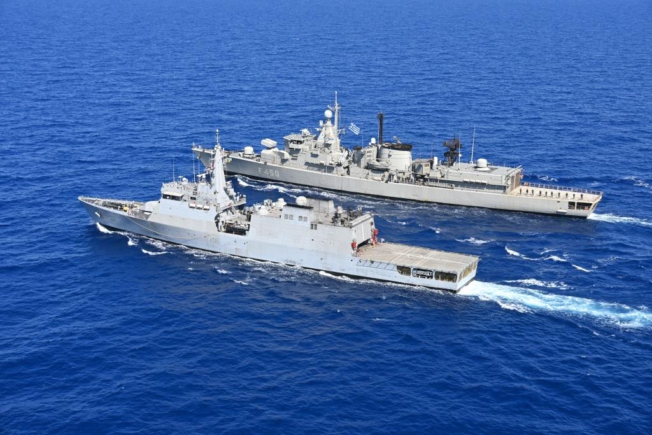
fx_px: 897
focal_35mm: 50
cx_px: 326
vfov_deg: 27.3
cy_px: 218
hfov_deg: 40.0
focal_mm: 33
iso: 100
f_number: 6.3
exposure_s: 1/320
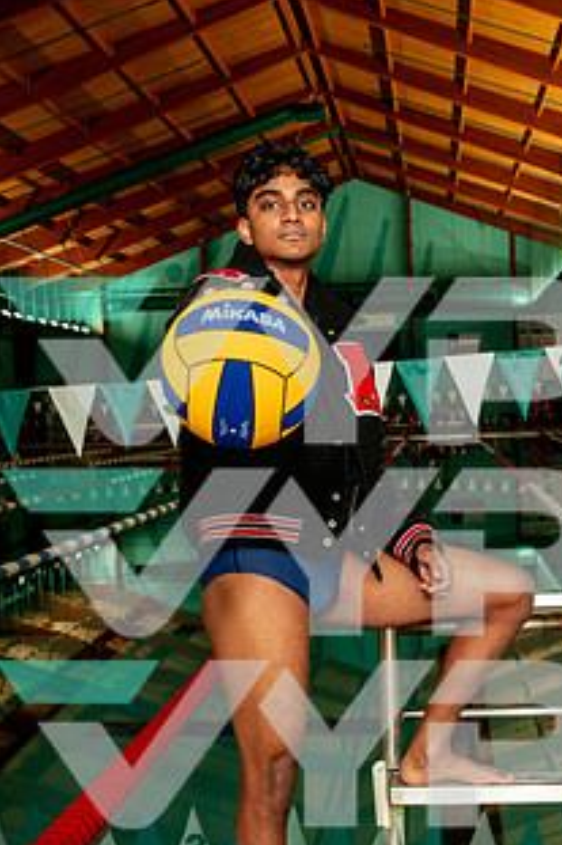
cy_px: 554
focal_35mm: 55
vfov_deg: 35.9
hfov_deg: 24.4
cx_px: 402
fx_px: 1289
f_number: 7.1
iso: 800
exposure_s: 1/200
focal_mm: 38
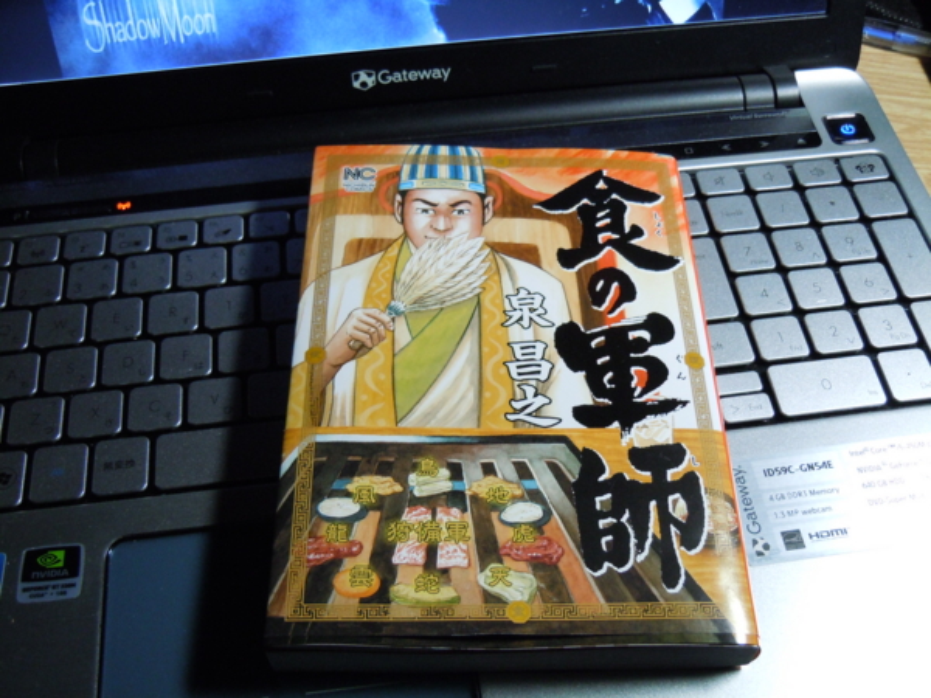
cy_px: 349
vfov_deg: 36.8
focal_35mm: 39
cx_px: 466
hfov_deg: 47.9
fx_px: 1049
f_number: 3.7
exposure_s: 1/15
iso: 400
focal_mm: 7.1
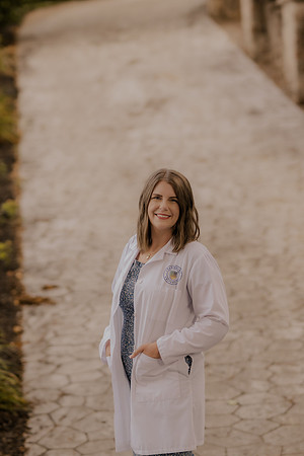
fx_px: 1609
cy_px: 228
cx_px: 152
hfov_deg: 10.8
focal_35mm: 127
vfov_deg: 16.1
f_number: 1.8
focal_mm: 85
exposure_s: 1/250
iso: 200
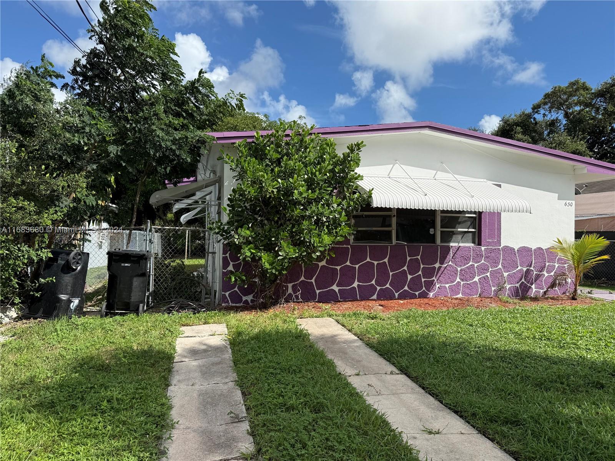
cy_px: 230
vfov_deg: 56.8
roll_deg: -0.8
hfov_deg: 71.6
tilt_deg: +0.0
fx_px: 426
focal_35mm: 24
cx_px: 308
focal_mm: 6.76
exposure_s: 1/4975
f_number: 1.78
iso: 80
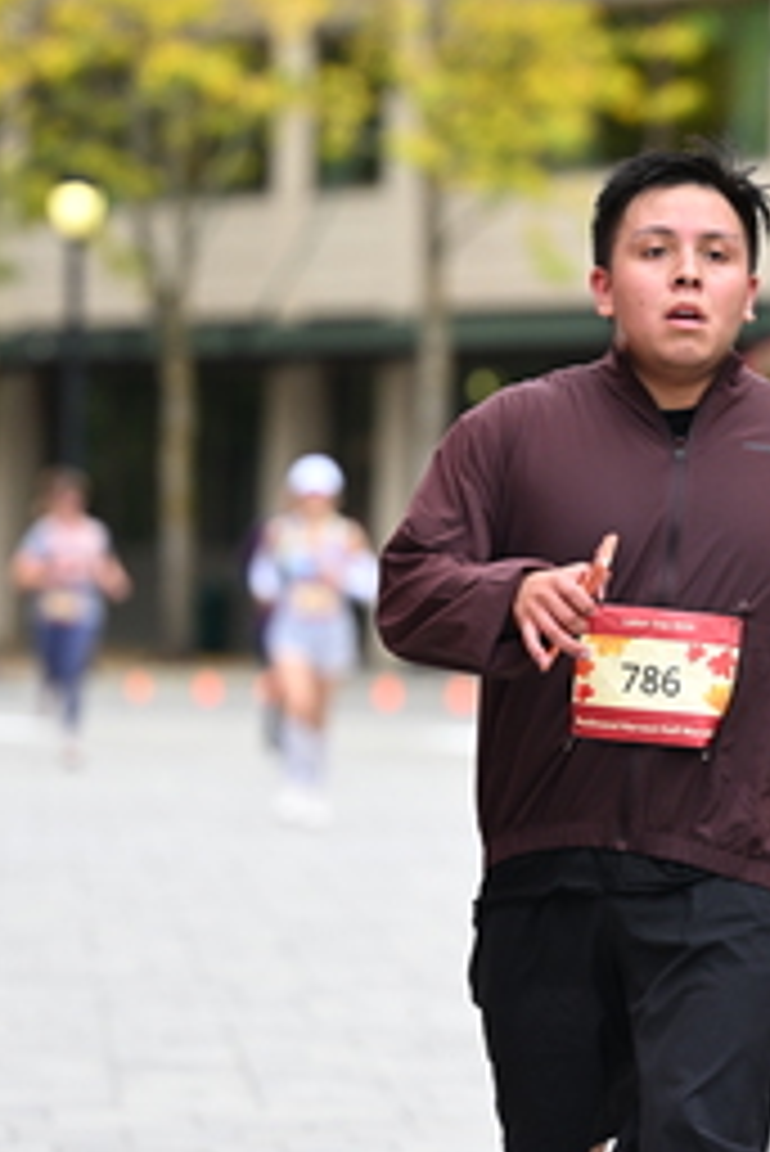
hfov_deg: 5.1
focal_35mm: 269
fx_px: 8618
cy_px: 518
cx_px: 664
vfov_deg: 7.7
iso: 640
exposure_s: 1/2000
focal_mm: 125
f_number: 2.8
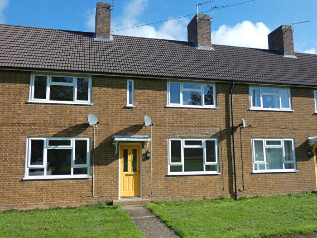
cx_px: 158
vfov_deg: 44.2
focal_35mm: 32
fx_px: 293
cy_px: 119
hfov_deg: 56.8
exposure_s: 1/800
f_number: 3.4
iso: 80
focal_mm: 5.8
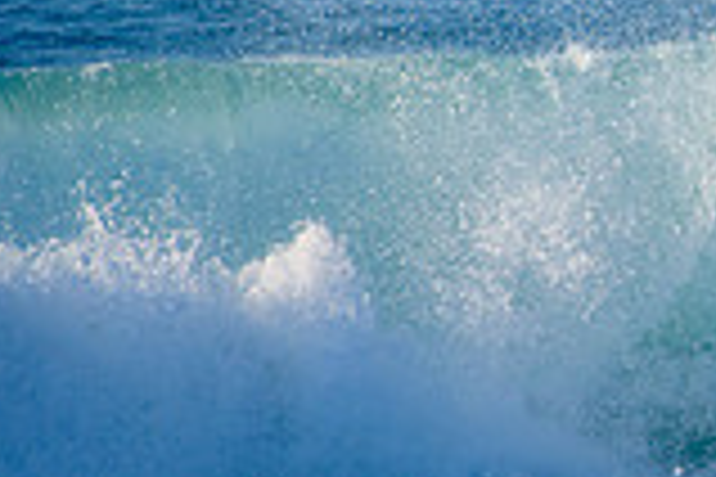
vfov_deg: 0.8
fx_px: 36354
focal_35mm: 1828
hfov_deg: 1.1
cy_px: 119
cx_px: 1270
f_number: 5.6
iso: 250
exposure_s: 1/1600
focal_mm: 500
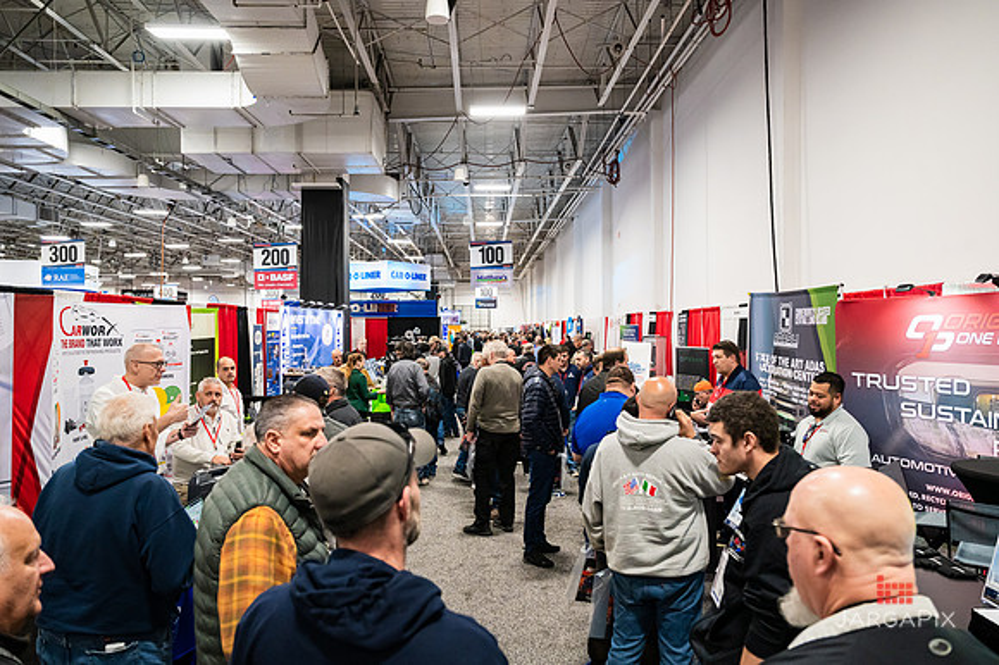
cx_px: 500
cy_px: 332
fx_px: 691
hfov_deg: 71.7
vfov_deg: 51.4
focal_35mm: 25
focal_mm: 24
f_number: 4
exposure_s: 1/200
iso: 5000
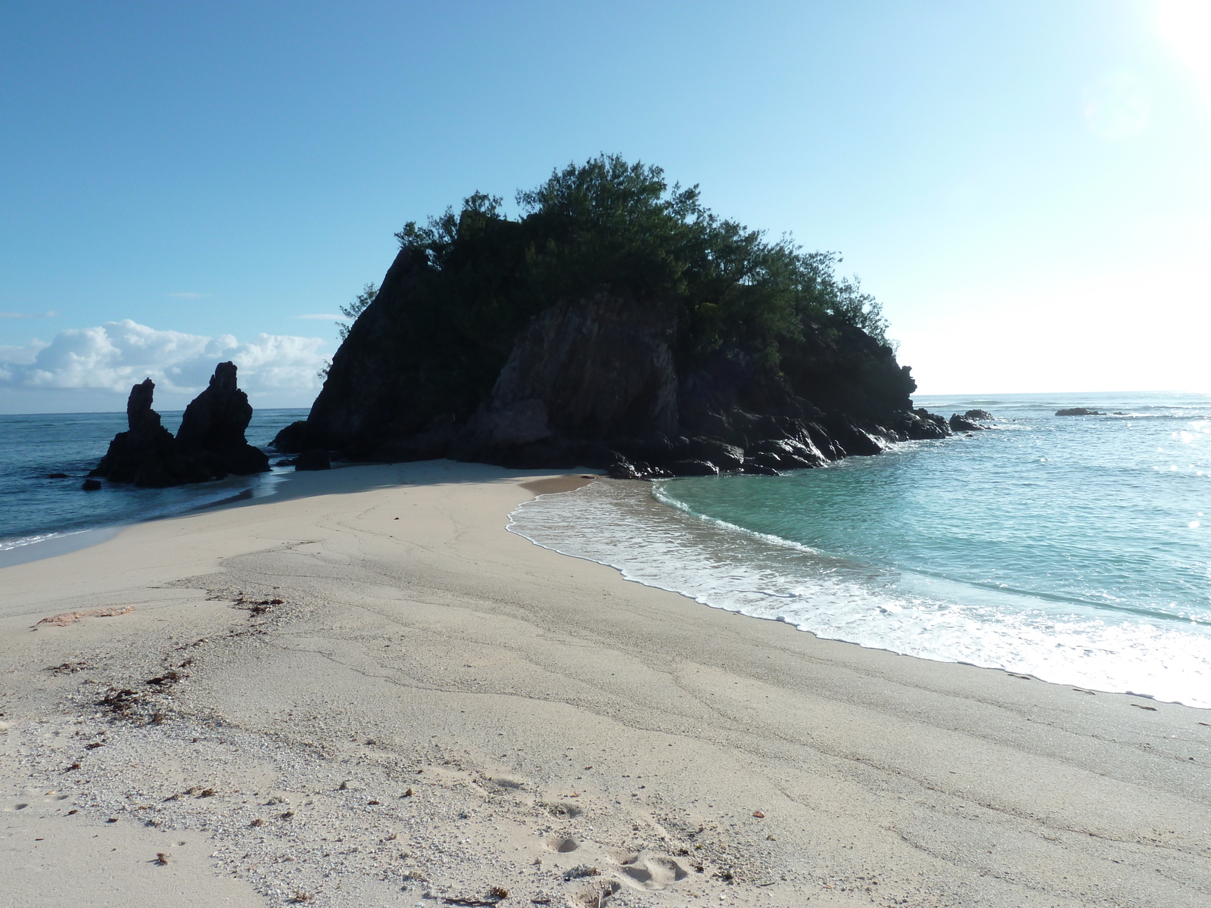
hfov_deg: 69.4
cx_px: 606
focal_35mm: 25
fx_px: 875
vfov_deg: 54.9
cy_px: 454
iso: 80
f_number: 5
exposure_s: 1/500
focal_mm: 4.1
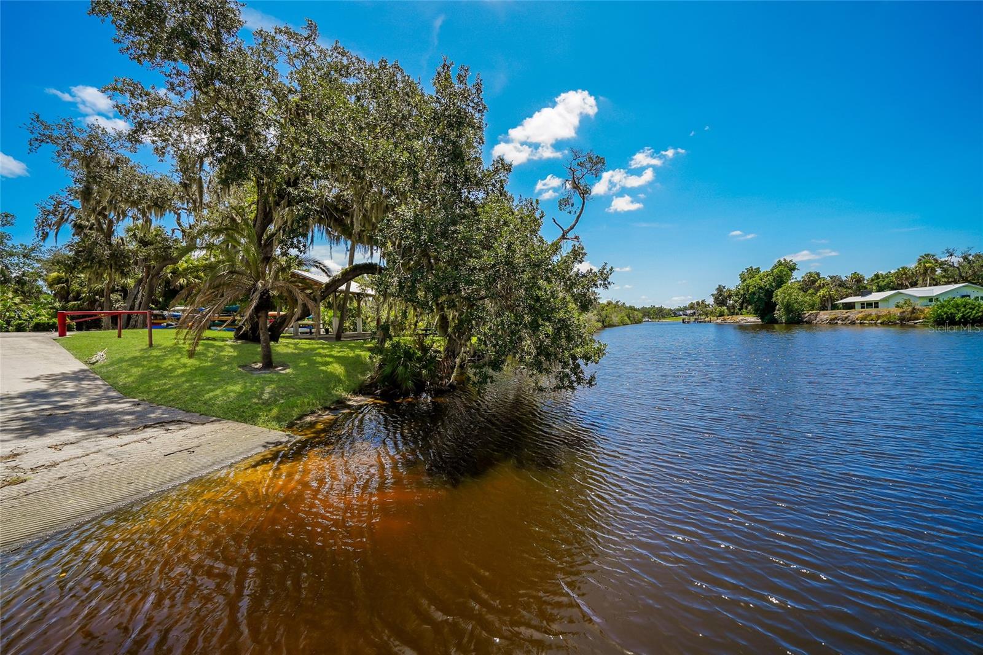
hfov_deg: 112.6
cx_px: 492
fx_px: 328
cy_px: 328
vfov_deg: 90.0
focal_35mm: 12
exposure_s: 1/320
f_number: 5
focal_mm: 12
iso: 80
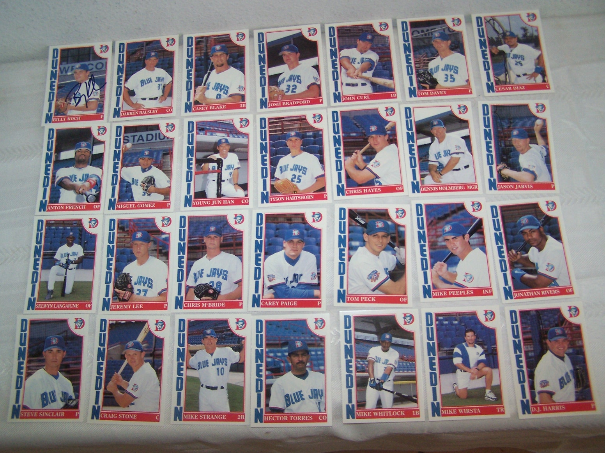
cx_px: 302
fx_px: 664
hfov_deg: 49.0
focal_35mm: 38
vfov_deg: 37.7
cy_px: 226
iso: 140
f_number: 2.8
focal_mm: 6.3
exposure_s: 1/60
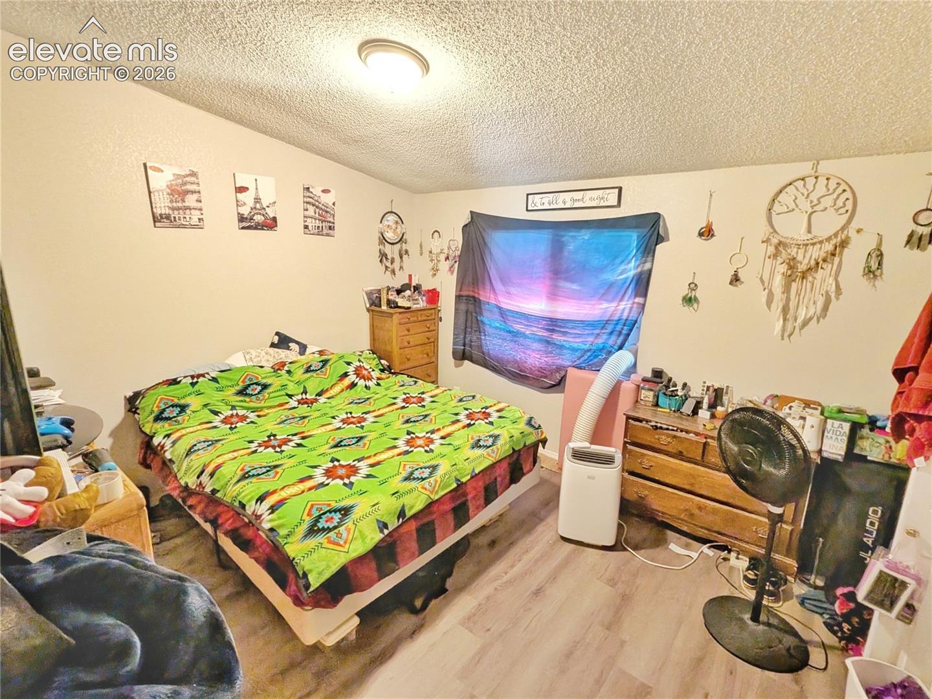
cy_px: 350
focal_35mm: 16
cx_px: 466
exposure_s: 1/30
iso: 145
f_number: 2.2
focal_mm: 2.22
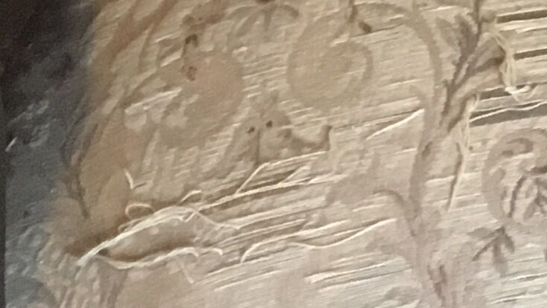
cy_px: -469
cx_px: 1095
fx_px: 2509
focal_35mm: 173
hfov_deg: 11.3
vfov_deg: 6.6
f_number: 2.2
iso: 200
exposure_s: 1/33
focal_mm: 4.15
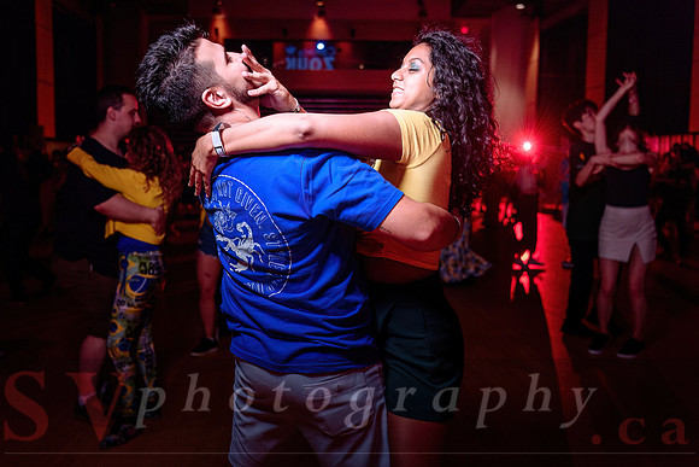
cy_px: 212
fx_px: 658
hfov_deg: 55.9
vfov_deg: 39.0
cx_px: 317
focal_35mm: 34
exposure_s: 1/100
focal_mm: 31
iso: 800
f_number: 2.8
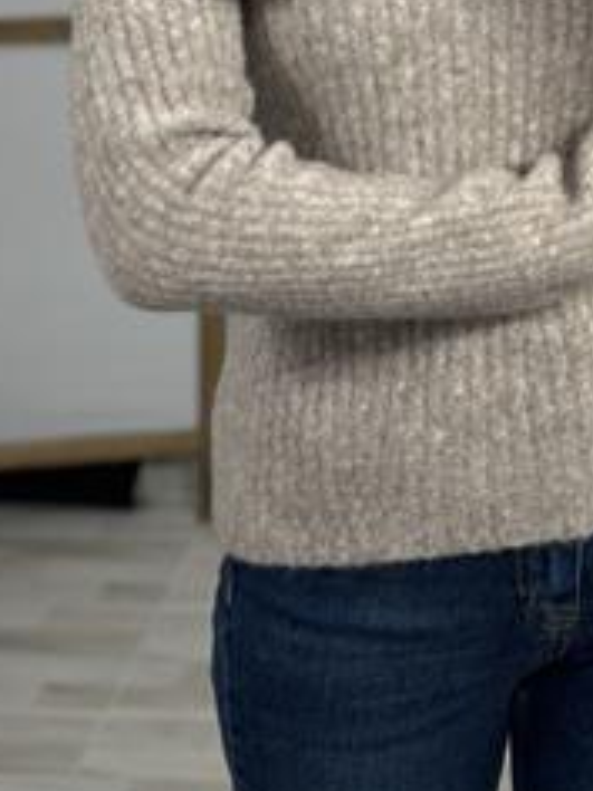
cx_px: 442
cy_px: 136
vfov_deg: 22.9
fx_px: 1919
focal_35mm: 84
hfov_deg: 17.5
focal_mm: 6.86
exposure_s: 1/100
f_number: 1.78
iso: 125
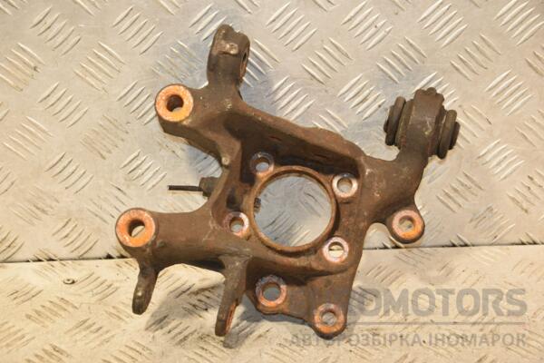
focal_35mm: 78
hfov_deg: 26.0
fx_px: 1179
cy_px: 182
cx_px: 272
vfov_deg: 17.5
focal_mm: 52
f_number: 5
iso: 800
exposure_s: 1/160
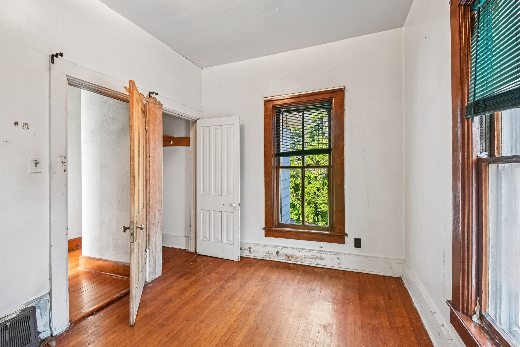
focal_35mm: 15
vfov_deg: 77.3
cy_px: 174
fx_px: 217
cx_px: 260
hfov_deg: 100.4
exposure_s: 1/15
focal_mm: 10
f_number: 8
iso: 360
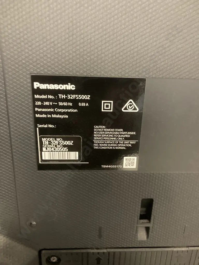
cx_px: 100
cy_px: 132
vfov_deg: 63.4
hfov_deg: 49.7
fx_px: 215
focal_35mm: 28
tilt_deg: -20.7
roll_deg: -1.8
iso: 640
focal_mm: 3.99
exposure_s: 1/25
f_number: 1.8
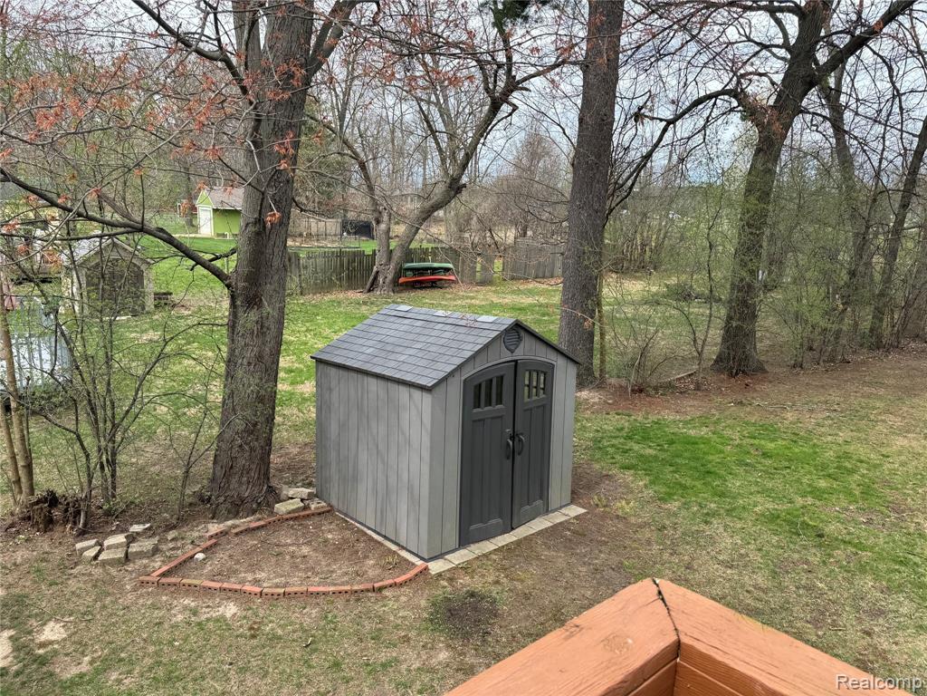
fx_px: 643
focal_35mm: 24
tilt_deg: -14.1
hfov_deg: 71.6
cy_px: 348
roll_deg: -1.6
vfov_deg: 56.8
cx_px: 464
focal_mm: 6.76
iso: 80
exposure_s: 1/1488
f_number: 1.78
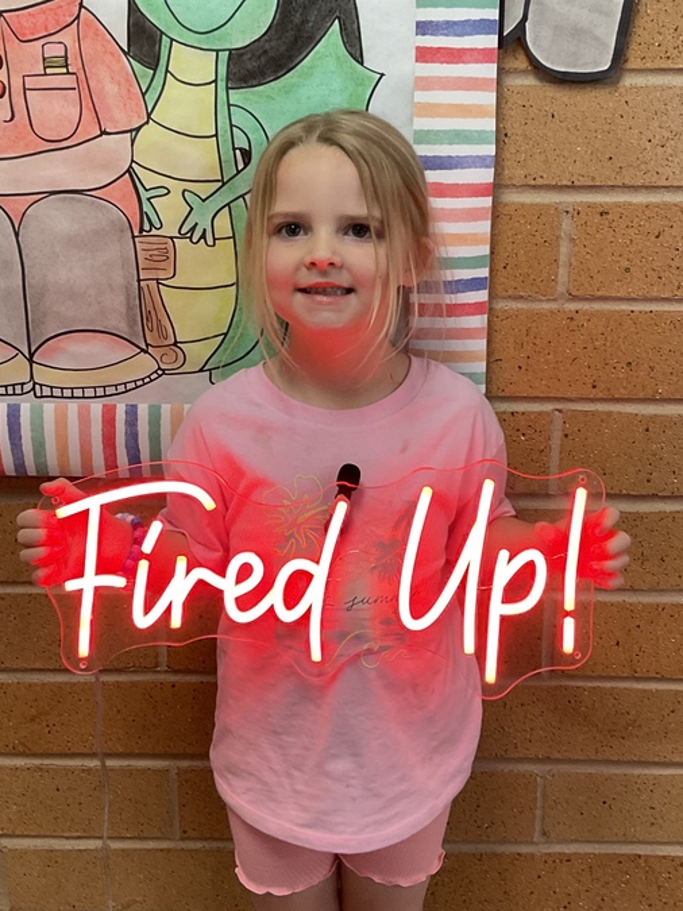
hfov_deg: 32.8
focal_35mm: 44
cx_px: 393
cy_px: 431
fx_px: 1158
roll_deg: -0.8
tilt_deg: -17.8
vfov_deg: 42.9
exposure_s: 1/60
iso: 125
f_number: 1.8
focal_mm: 3
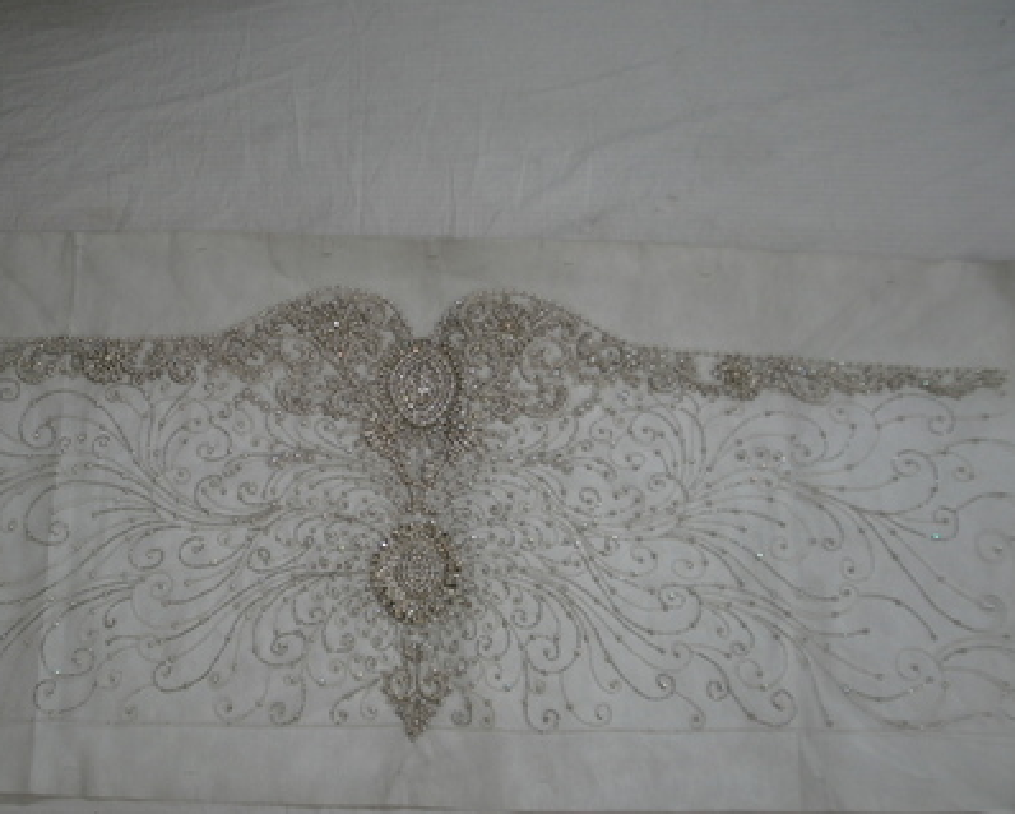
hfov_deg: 47.7
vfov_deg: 39.2
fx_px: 1142
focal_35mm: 38
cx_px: 416
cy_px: 427
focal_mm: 5.45
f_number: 2.9
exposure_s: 1/30
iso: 100
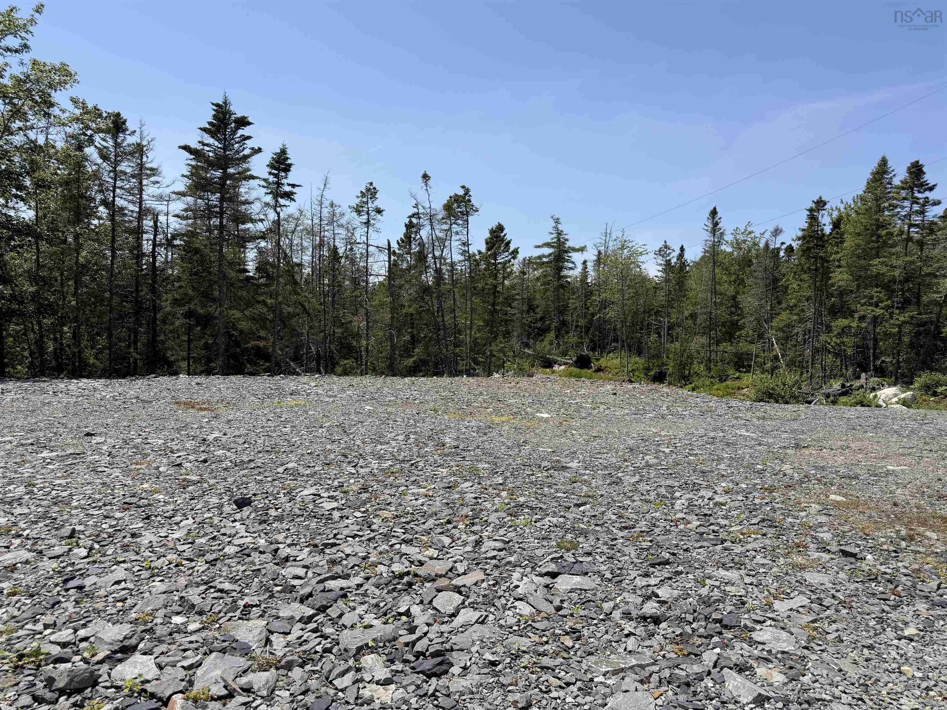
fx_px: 657
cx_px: 474
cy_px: 355
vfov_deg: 56.8
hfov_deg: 71.6
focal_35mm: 24
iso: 80
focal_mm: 6.76
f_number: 1.78
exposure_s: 1/5714
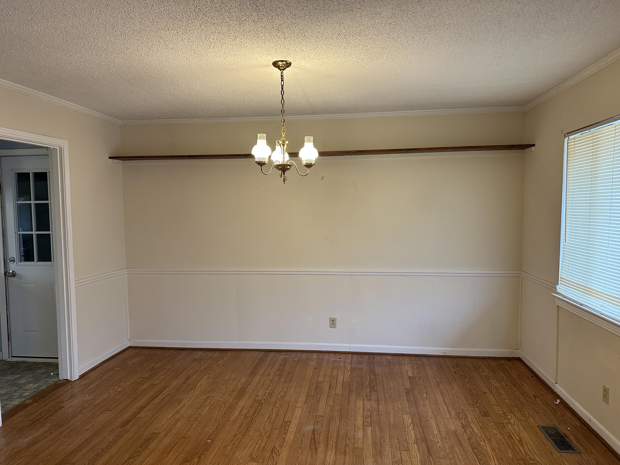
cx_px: 310
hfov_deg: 71.6
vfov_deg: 56.8
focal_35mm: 24
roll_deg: +0.5
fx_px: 430
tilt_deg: -4.4
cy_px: 232
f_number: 1.78
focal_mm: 6.86
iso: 200
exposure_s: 1/120
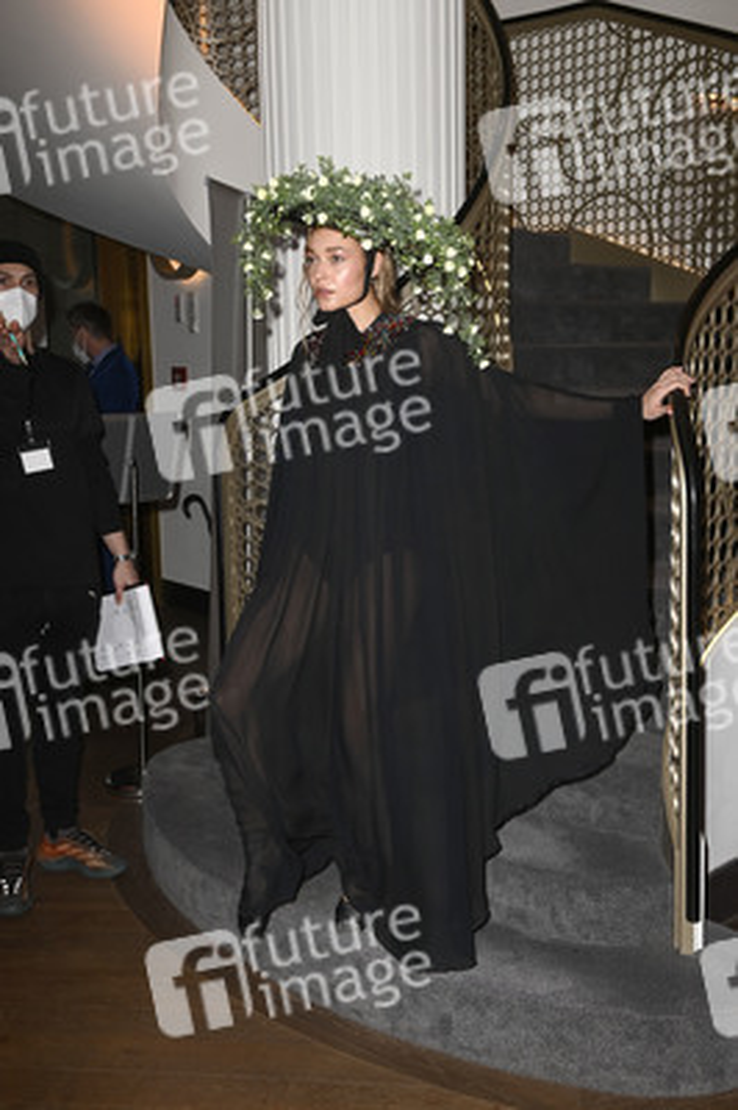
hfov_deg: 35.0
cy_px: 555
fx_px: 1170
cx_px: 369
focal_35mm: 38
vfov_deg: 50.7
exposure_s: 1/250
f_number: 5.6
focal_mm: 38
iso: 500
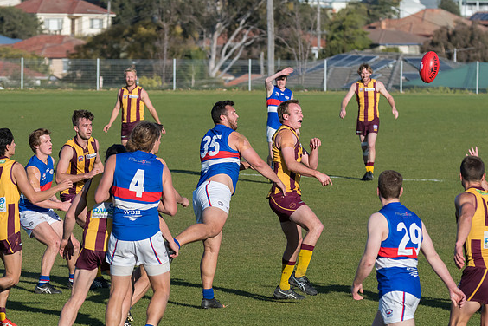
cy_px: 164
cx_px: 250
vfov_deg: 4.0
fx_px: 4622
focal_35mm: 341
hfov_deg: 6.0
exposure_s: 1/5000
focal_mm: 210
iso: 800
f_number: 8
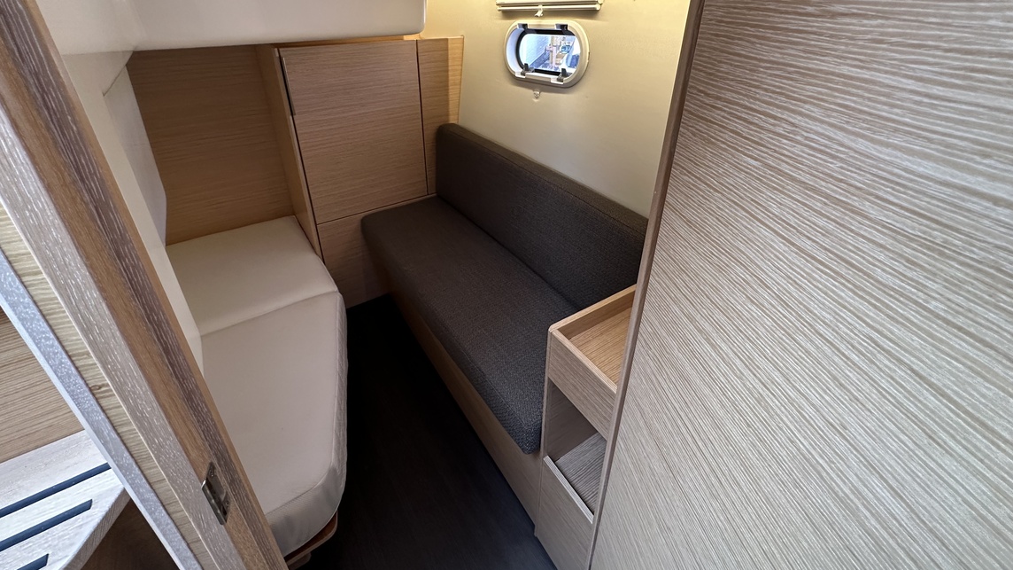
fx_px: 430
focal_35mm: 16
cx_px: 503
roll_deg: -1.2
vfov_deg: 65.6
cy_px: 200
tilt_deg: -27.5
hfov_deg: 99.4
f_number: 2.2
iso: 250
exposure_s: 1/99
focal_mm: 2.22
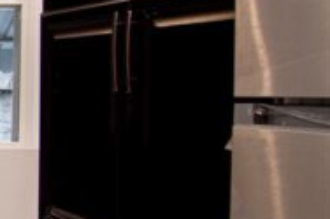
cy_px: 110
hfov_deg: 17.6
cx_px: -369
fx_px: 642
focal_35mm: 70
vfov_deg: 19.4
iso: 500
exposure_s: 6
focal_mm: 11
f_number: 9
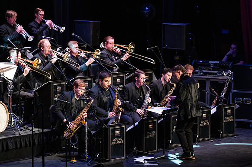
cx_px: 126
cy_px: 84
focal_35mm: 195
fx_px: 1362
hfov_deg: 10.6
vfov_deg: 7.0
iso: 4000
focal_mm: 185
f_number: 2.8
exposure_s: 1/320
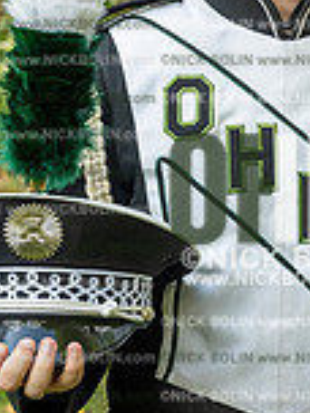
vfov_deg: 12.4
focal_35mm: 159
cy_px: 209
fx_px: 1899
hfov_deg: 9.3
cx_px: 283
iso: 1000
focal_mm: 56
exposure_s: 1/640
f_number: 5.6
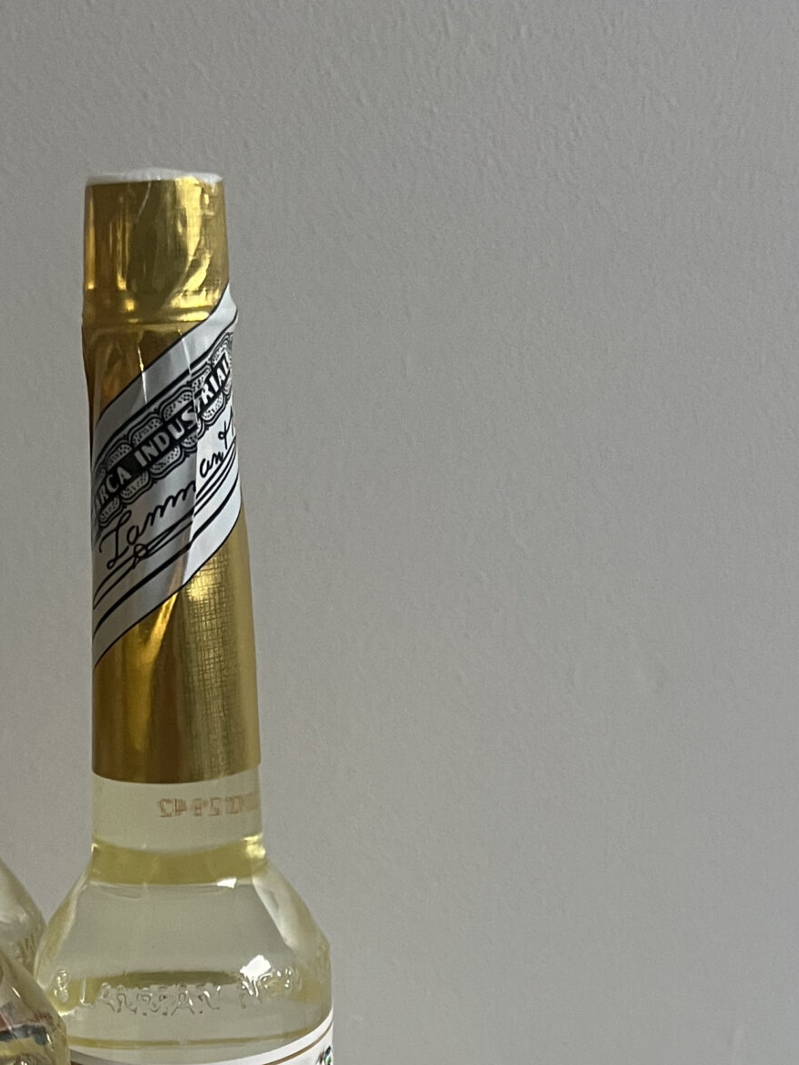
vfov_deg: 31.3
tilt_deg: -23.4
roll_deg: +1.8
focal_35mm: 57
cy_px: 1065
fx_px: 1754
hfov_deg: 25.4
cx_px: 218
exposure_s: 1/60
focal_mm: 5.7
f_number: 1.5
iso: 320
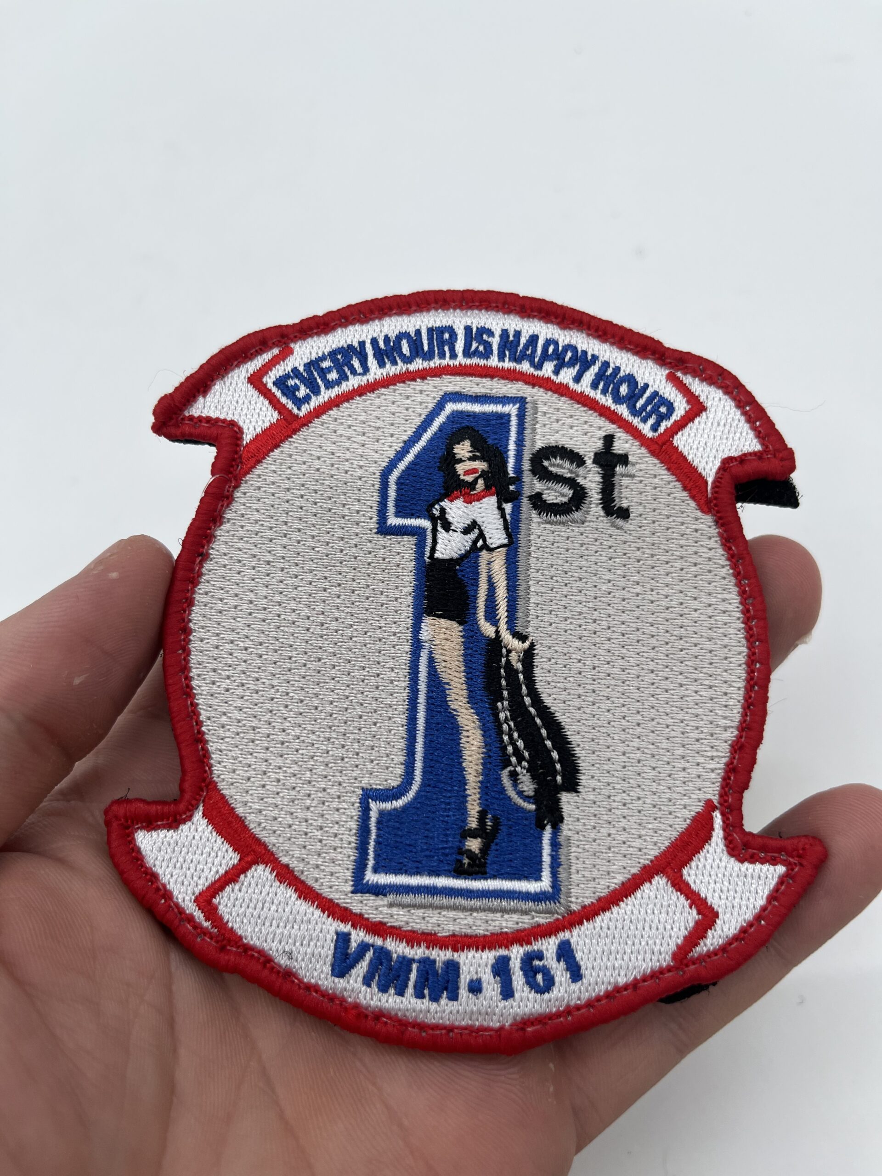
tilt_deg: -70.0
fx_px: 883
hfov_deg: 53.1
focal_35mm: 26
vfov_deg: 67.3
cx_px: 441
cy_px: 588
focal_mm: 5.1
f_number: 1.6
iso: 40
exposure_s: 1/273
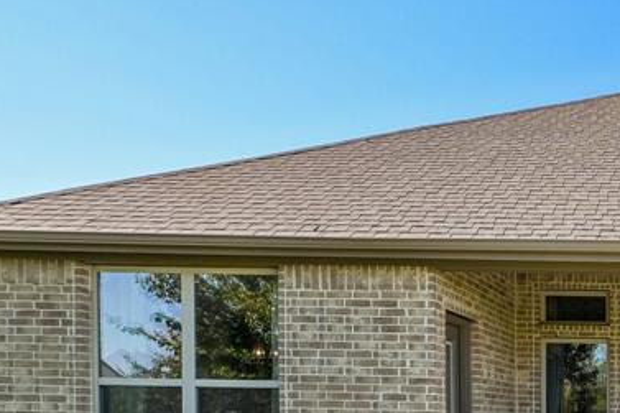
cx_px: 729
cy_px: 265
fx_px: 654
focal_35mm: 38
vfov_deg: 34.8
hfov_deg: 38.7
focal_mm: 14
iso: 400
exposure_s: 1/500
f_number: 8
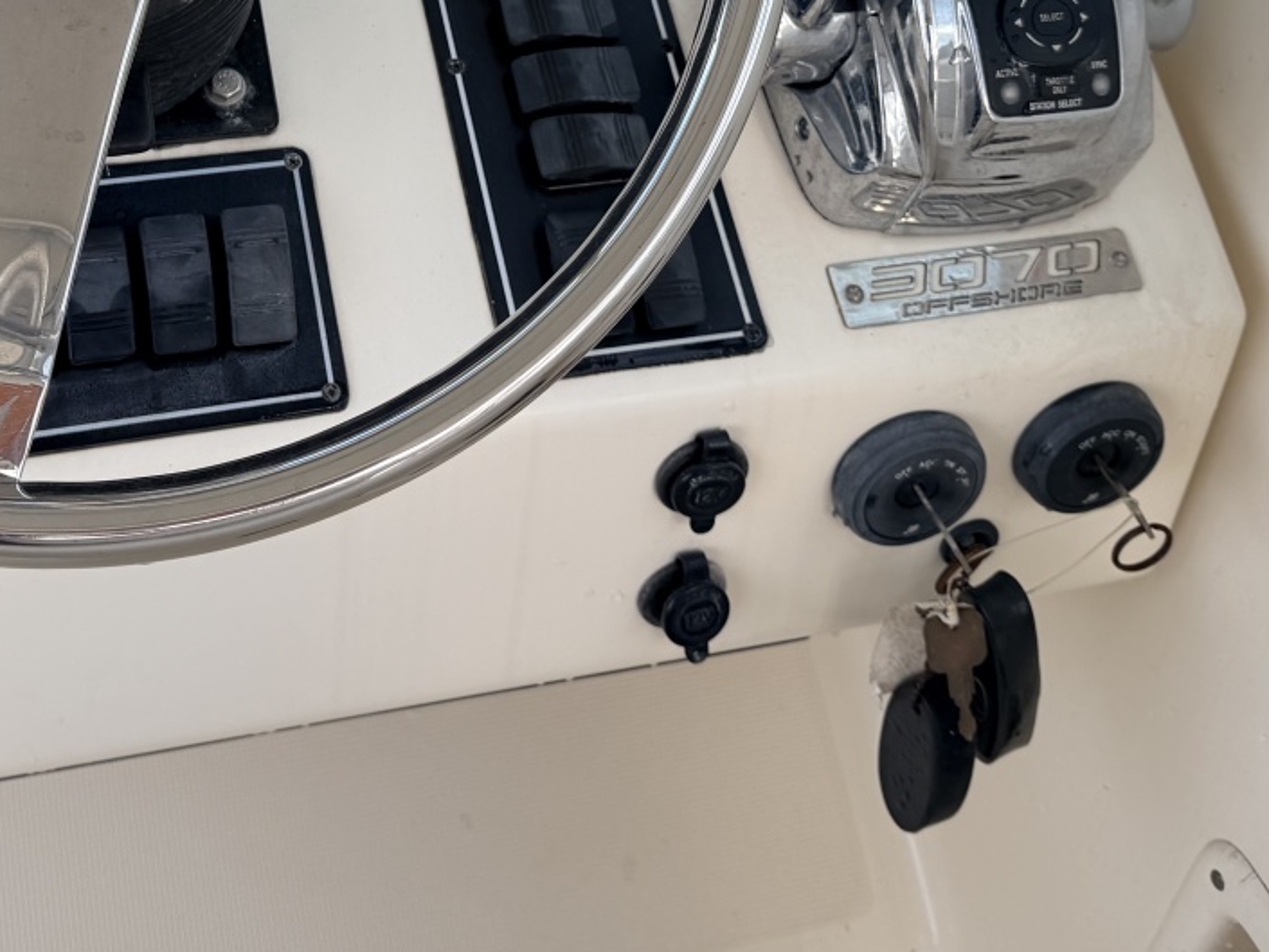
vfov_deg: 27.8
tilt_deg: -30.7
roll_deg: -1.8
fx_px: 1797
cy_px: -14
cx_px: 391
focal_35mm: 49
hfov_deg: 38.3
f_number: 1.78
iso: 80
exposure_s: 1/643
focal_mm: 6.76
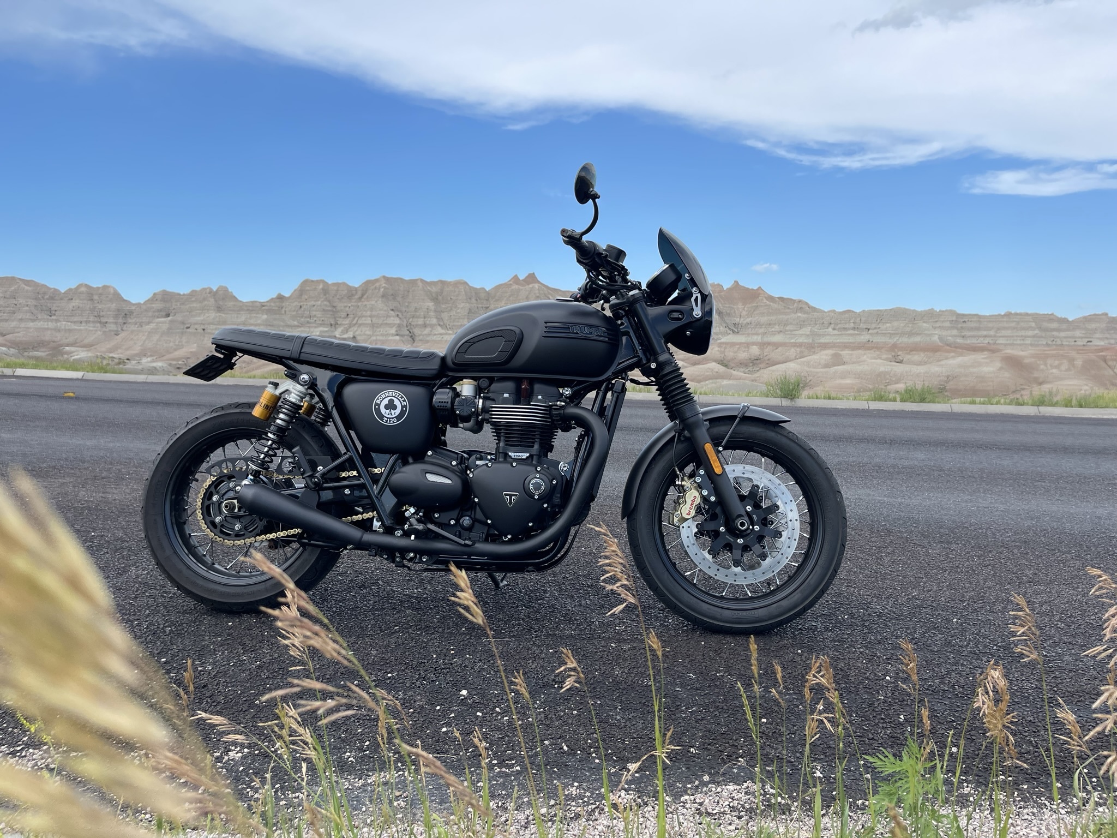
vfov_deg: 53.1
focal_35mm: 26
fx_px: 839
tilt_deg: -3.4
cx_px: 558
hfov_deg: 67.3
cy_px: 419
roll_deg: -0.3
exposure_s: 1/2247
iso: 32
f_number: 1.6
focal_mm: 5.1
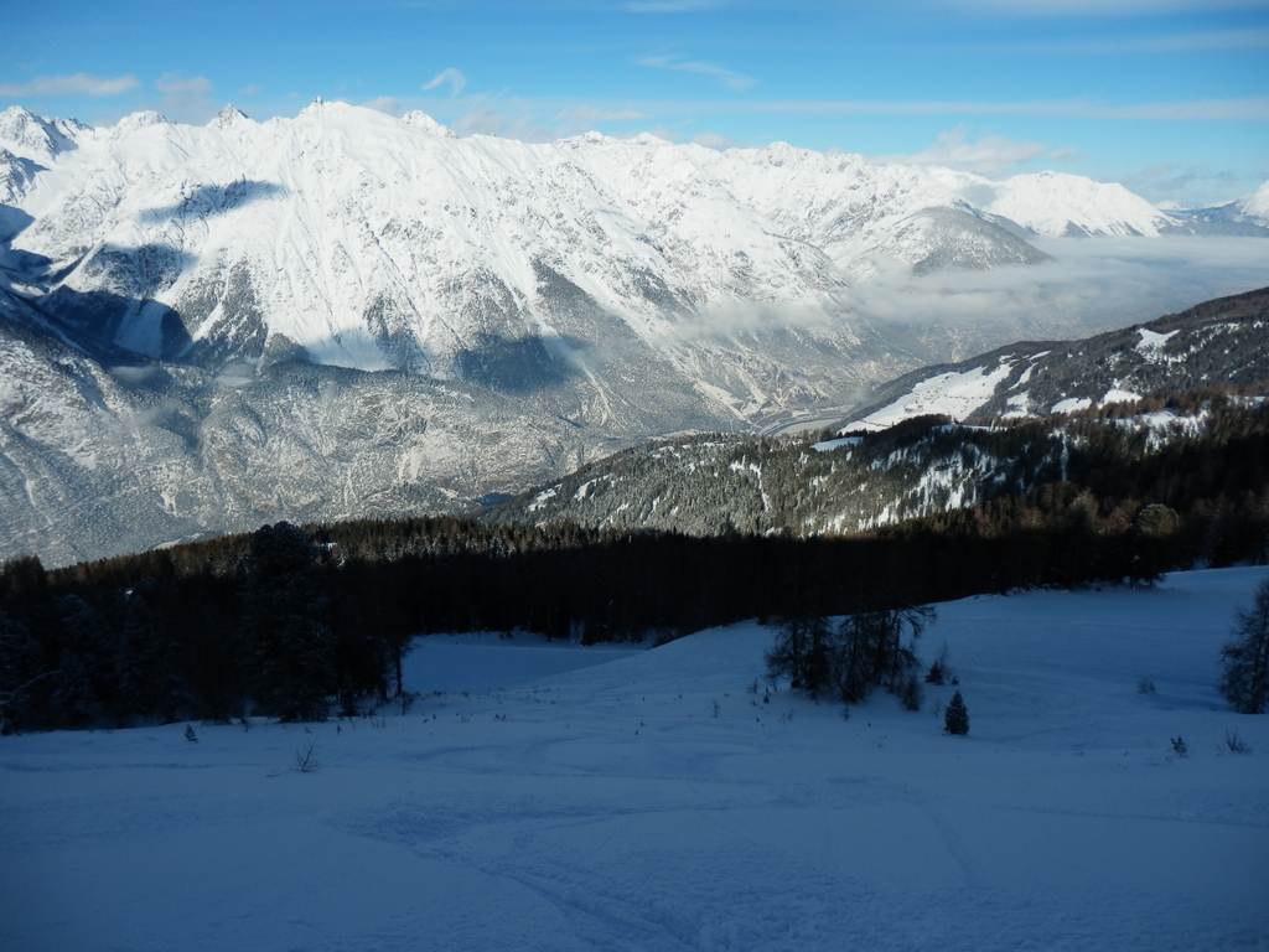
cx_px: 634
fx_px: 916
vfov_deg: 54.9
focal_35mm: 25
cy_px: 476
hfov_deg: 69.4
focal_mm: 4.5
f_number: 8.7
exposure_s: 1/320
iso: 80
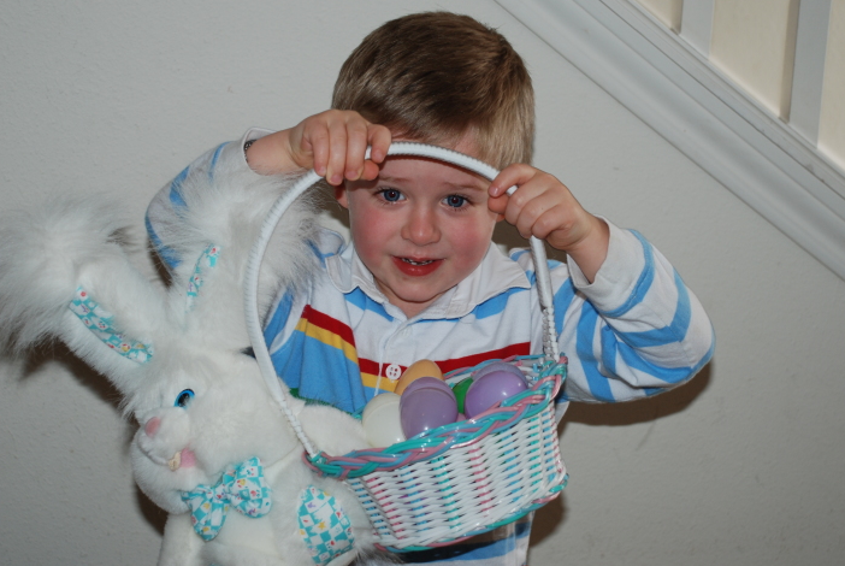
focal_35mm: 82
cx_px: 425
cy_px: 275
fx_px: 1927
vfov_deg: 16.7
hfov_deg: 24.7
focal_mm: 48
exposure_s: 1/60
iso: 200
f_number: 4.8
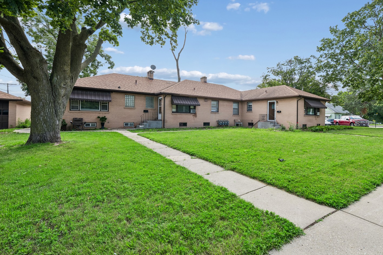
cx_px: 210
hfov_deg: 96.4
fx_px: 170
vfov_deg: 73.4
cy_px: 111
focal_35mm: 16
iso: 200
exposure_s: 1/160
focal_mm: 14
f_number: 8
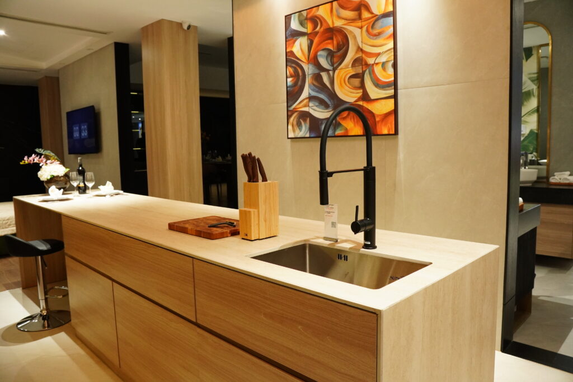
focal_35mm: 26
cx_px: 286
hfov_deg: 70.4
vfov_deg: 50.4
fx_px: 406
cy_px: 191
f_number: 4.5
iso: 2000
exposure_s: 1/80
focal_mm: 17
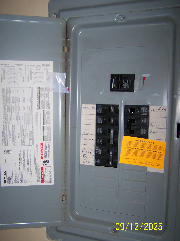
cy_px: 122
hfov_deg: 36.8
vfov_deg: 47.9
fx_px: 270
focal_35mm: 39
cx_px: 92
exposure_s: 1/60
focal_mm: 6.3
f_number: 2.8
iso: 80
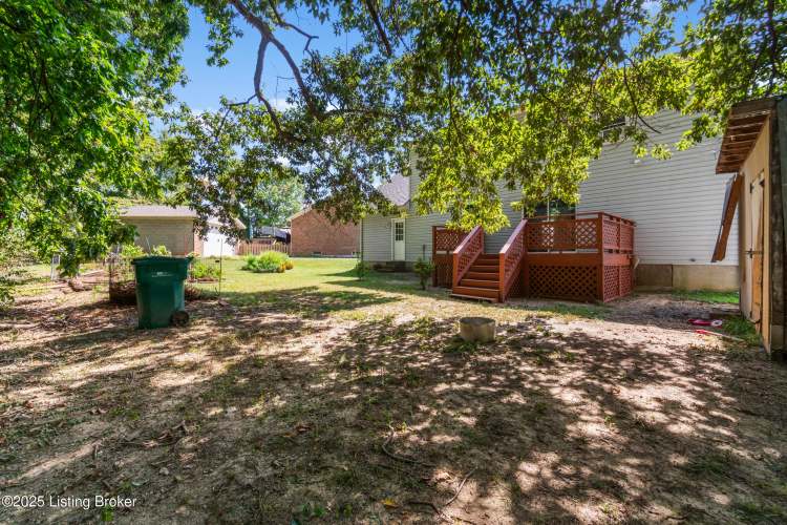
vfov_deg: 77.3
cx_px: 394
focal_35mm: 15
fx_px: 328
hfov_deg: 100.4
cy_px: 262
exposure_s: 1/250
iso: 400
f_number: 8
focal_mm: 10
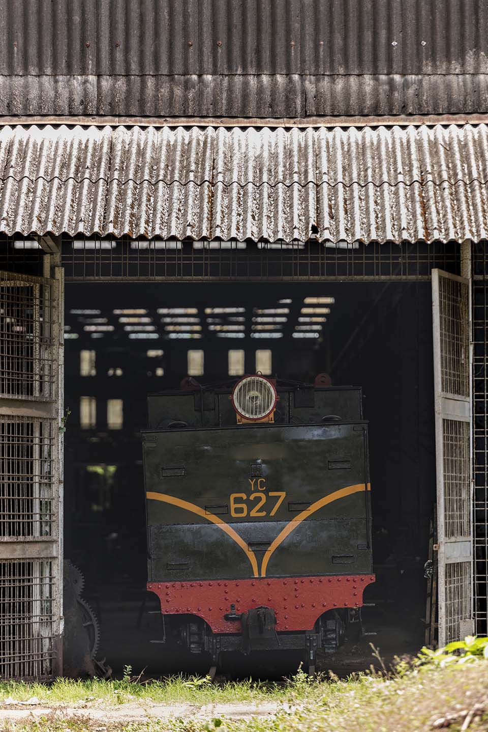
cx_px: 244
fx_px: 4062
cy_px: 366
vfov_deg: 10.3
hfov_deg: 6.9
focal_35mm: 200
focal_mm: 200
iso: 250
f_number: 4
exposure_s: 1/250
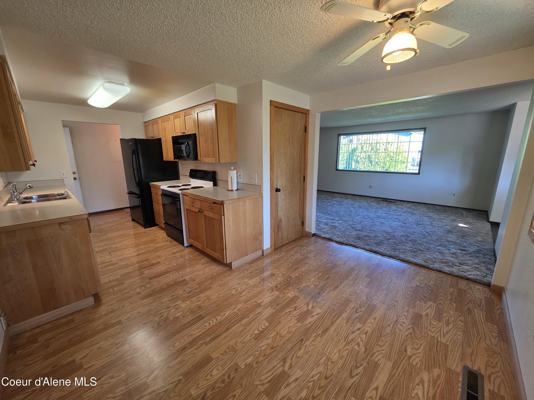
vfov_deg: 89.9
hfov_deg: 106.2
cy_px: 200
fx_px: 201
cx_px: 267
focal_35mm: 13
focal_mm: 2.2
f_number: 1.9
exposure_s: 1/120
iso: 200
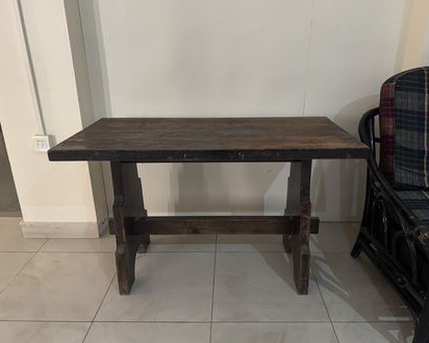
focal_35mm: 26
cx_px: 223
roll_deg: +1.1
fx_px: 330
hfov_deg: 66.0
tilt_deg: -20.6
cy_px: 169
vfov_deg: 54.9
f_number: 1.78
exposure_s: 1/39
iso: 1000
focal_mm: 6.76
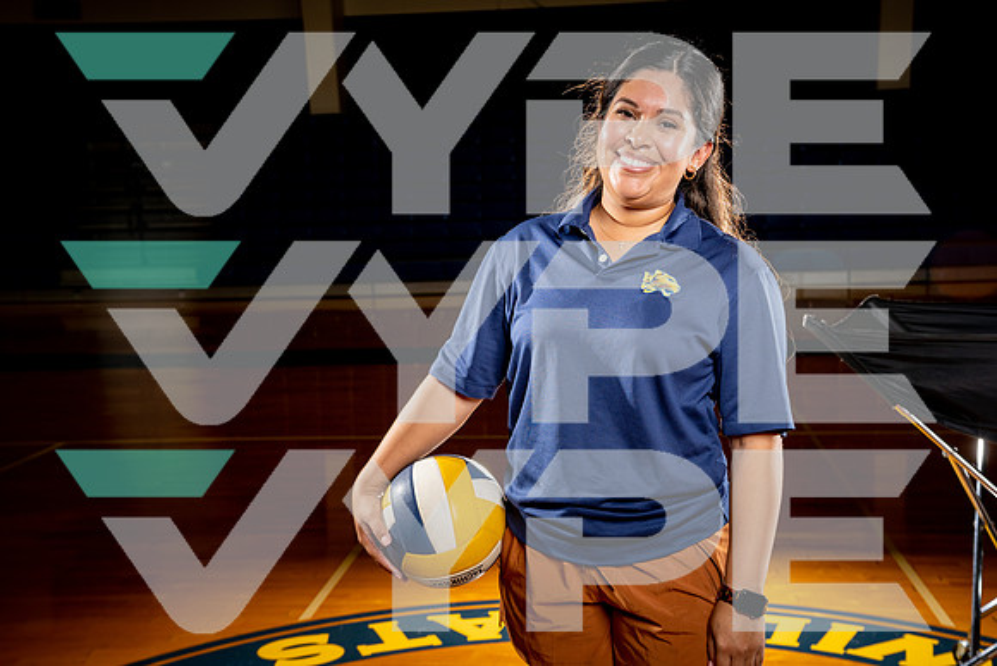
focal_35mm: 47
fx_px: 1302
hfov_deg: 41.9
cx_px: 498
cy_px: 333
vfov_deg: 28.7
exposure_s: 1/250
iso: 250
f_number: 5.6
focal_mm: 47
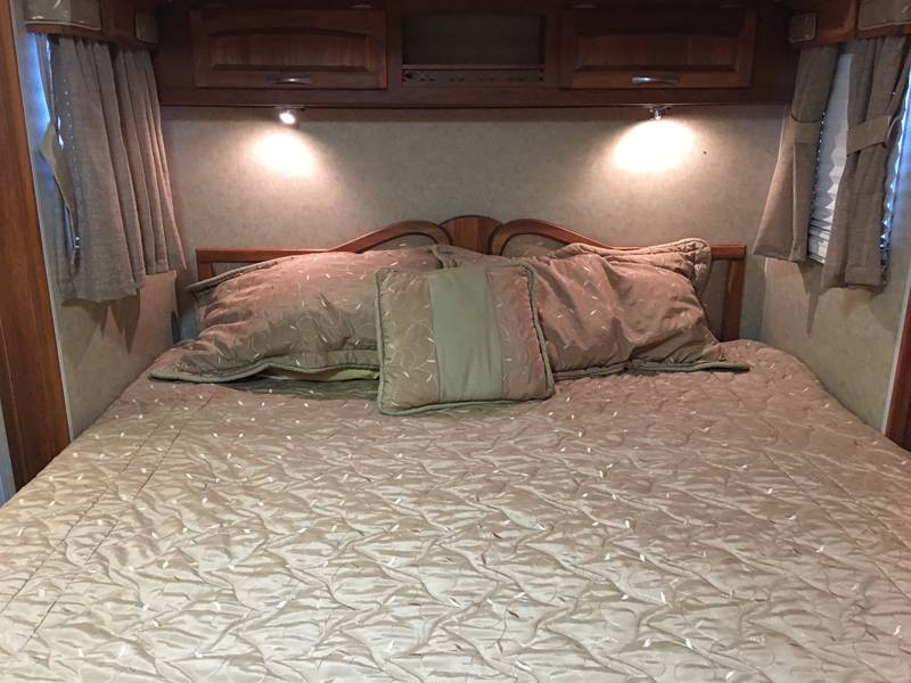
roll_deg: -0.6
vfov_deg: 48.2
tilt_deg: -15.7
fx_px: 763
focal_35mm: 29
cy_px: 342
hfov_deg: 61.7
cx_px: 456
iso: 50
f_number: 2.2
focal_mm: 4.15
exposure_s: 1/4
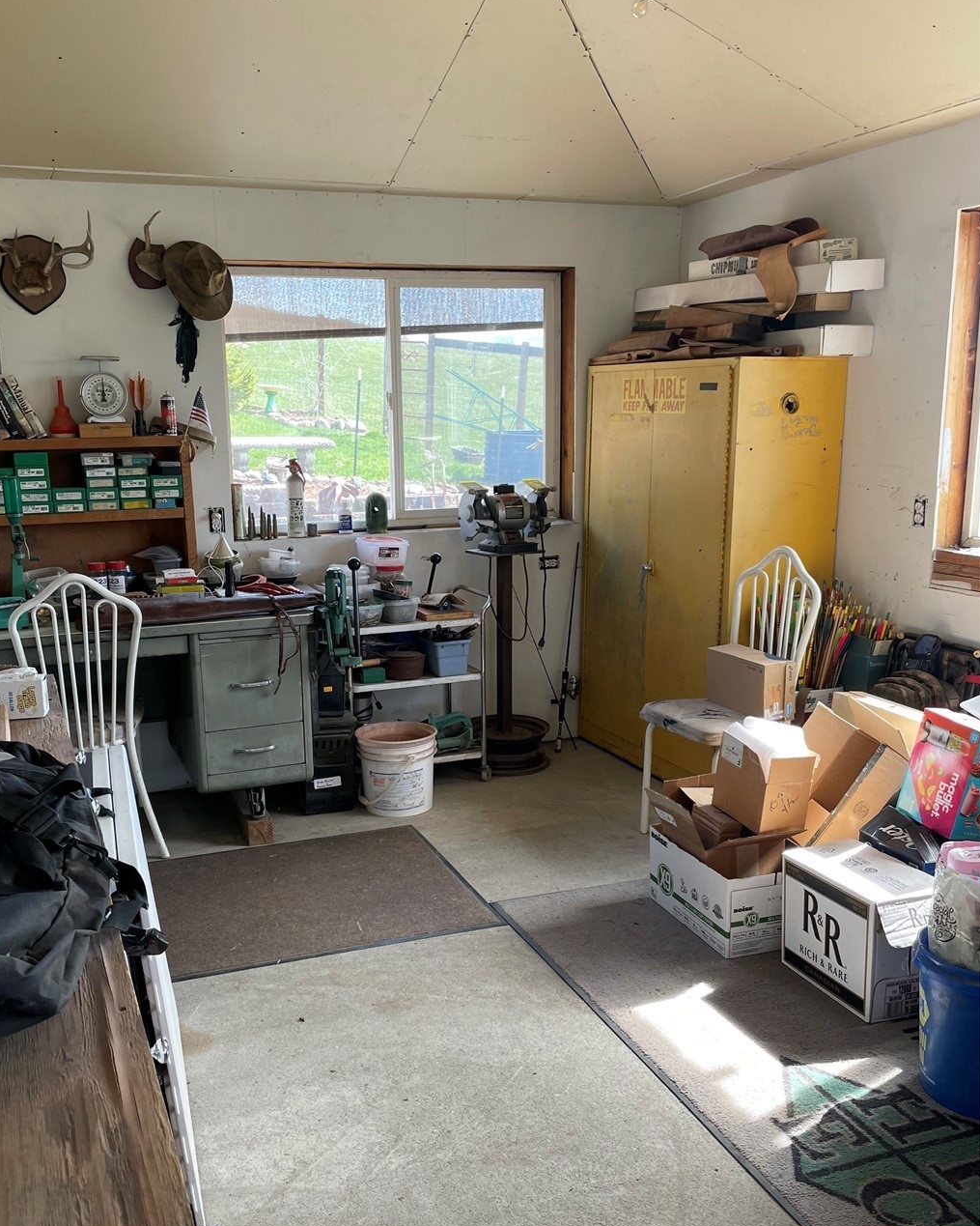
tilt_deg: -12.0
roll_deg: +1.5
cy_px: 644
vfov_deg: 55.6
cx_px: 406
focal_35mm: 32
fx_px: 1160
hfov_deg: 45.6
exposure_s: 1/121
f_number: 1.6
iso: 40
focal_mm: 4.2
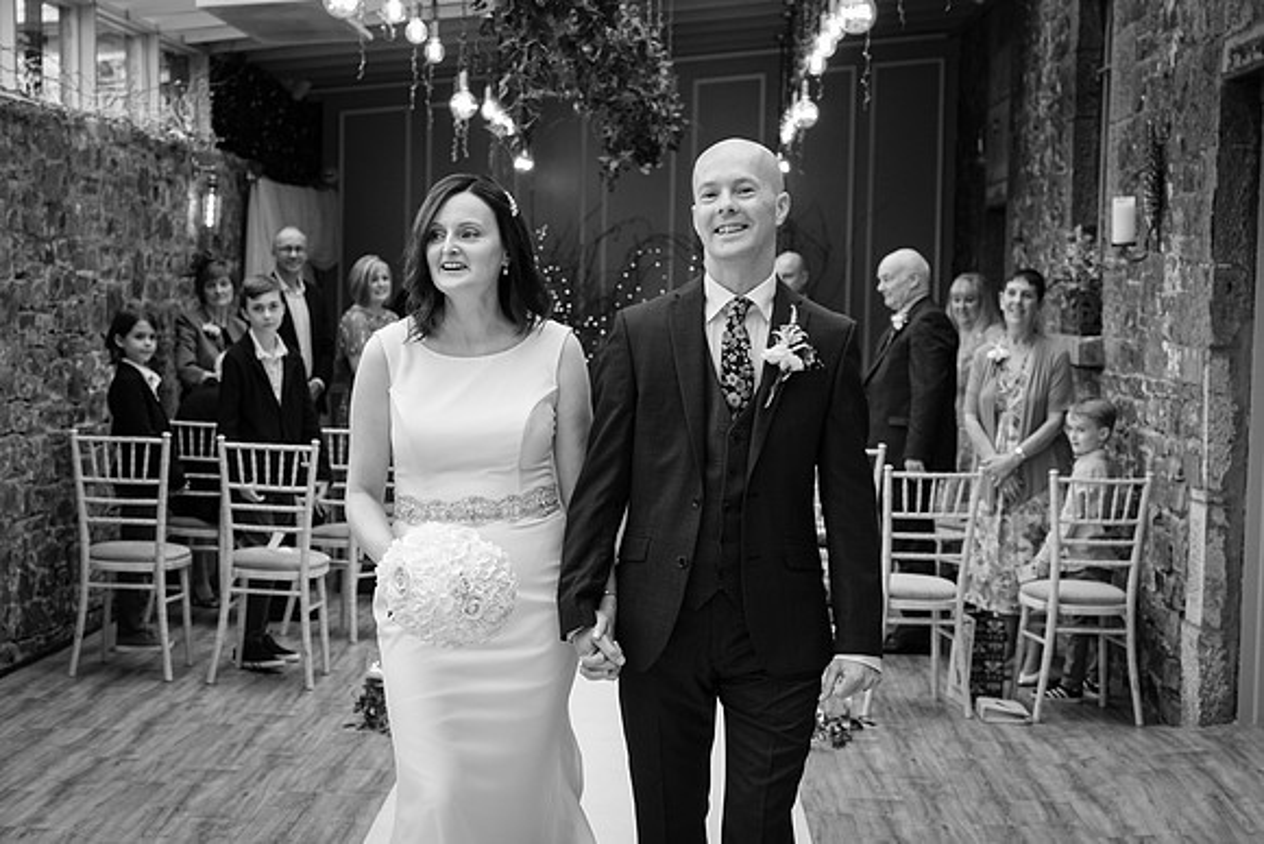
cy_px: 505
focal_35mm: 63
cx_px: 579
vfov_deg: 21.6
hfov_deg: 31.9
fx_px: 2212
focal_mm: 26.6
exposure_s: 1/160
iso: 640
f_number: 2.8
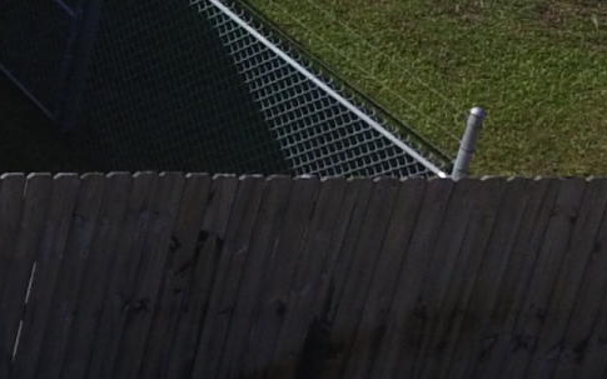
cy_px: -484
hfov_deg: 10.7
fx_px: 2167
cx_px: -1238
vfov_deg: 9.1
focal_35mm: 131
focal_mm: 3.61
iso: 100
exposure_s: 1/1130
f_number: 2.8
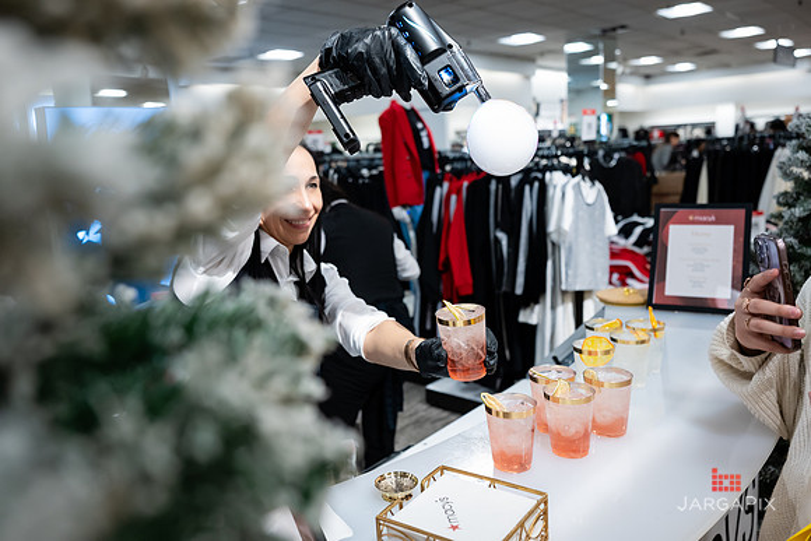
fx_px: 655
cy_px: 244
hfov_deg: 63.4
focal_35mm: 29
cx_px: 365
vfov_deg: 44.9
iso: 1000
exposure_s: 1/125
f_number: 3.2
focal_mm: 25
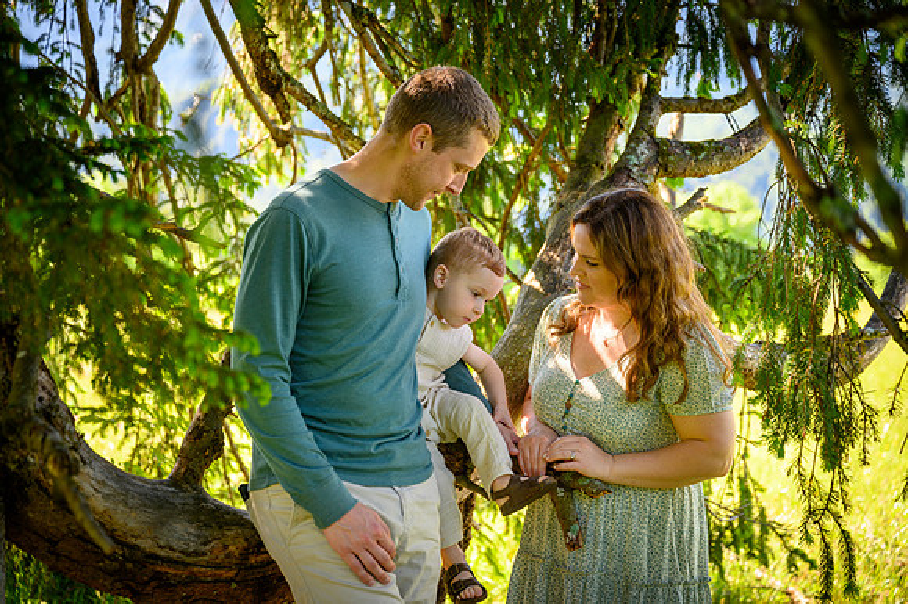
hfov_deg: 31.9
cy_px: 302
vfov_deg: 21.5
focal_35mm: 63
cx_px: 454
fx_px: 1588
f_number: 2.8
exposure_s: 1/160
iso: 100
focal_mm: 63
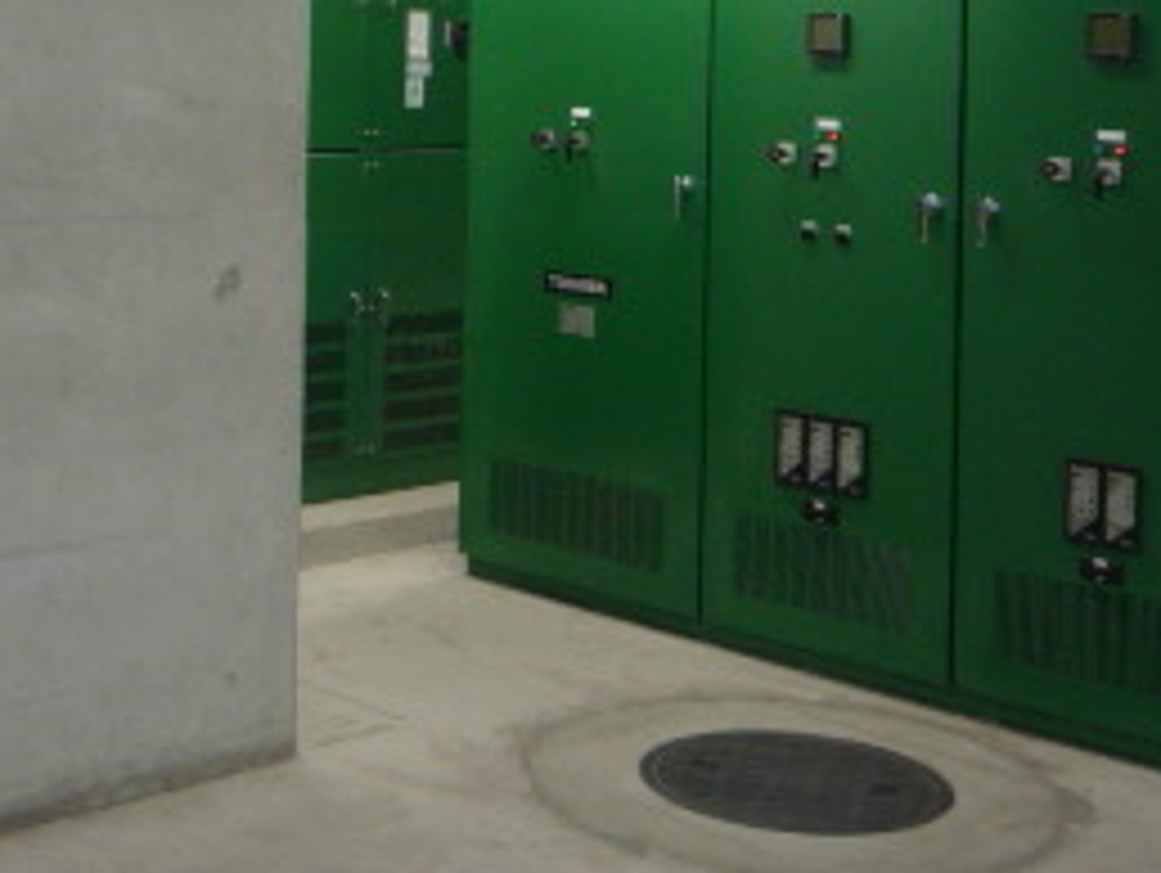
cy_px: 68
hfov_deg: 30.7
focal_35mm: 62
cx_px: 315
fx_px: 2081
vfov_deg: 23.0
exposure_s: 1/30
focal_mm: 4.4
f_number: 2.8
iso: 100
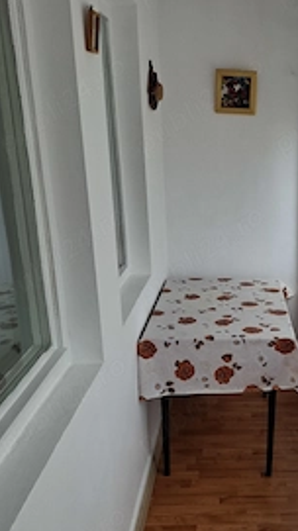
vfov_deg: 54.0
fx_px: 521
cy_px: 288
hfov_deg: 30.5
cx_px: 269
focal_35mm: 37
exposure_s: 1/143
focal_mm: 5.54
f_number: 1.8
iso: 50
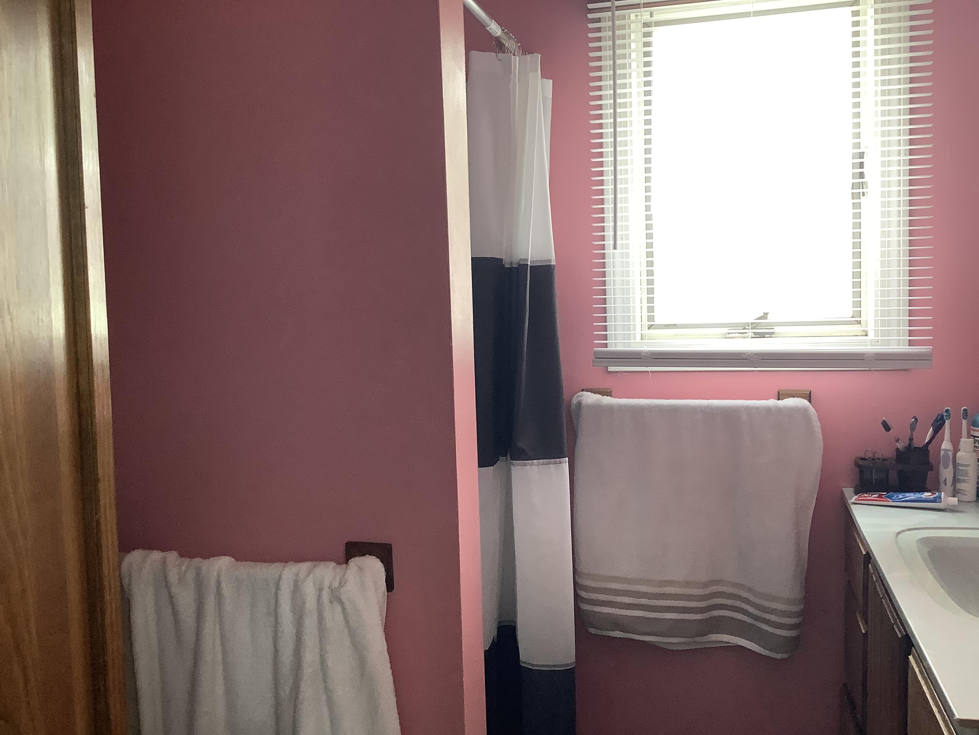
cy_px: 368
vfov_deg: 45.4
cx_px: 490
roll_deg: +1.0
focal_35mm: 31
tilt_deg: -6.7
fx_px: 877
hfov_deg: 58.4
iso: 80
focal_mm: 3.3
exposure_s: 1/50
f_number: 2.4
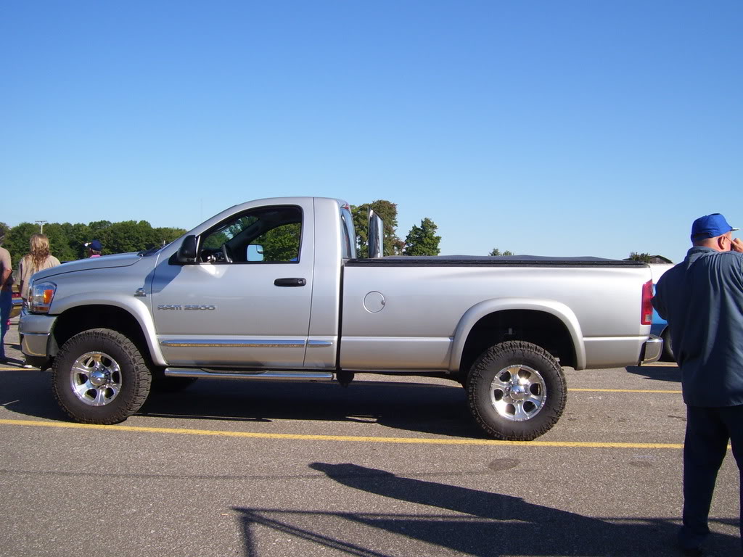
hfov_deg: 50.1
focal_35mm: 37
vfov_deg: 38.7
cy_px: 278
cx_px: 372
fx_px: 794
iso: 80
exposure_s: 1/500
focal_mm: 6
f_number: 4.8
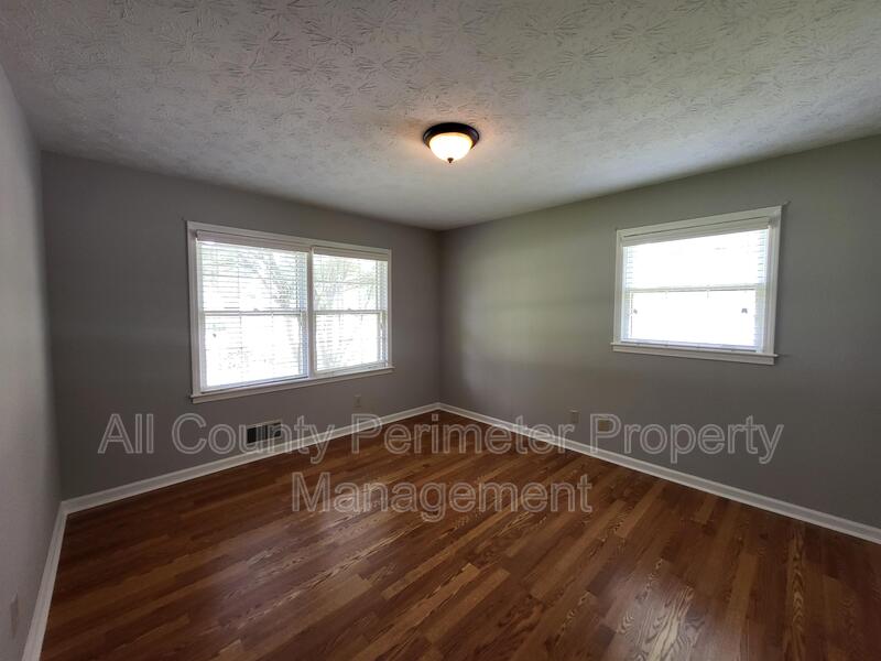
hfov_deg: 106.2
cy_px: 330
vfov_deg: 89.9
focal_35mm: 13
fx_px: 331
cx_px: 440
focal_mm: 1.74
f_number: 2.2
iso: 125
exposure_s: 1/60
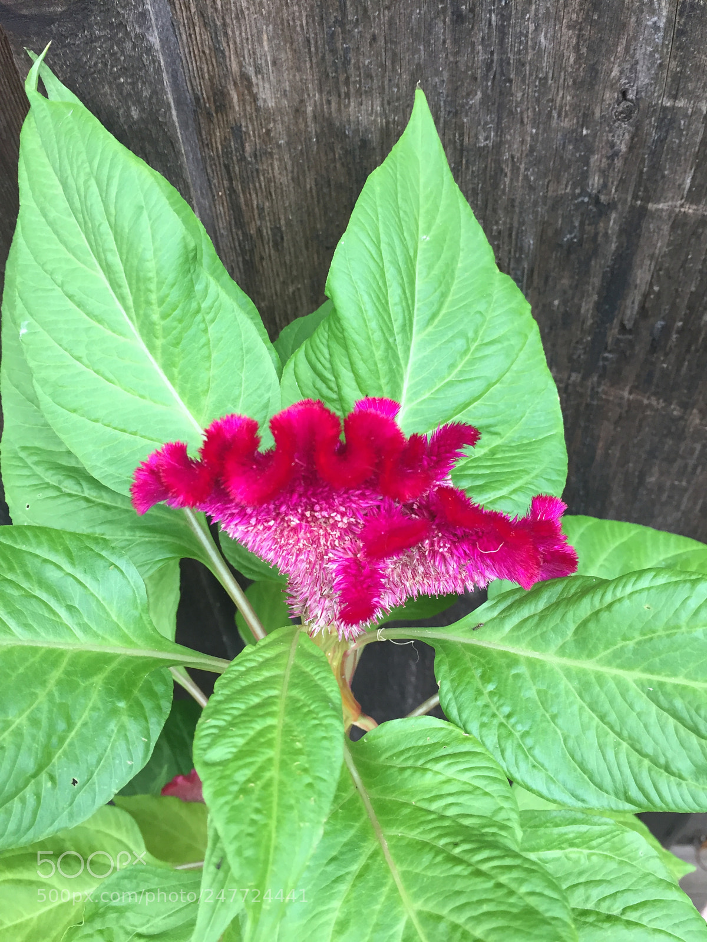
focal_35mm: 29
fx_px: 790
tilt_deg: -49.1
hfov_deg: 48.2
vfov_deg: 61.7
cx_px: 354
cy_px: 471
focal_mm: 4.15
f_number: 2.2
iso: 80
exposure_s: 1/30
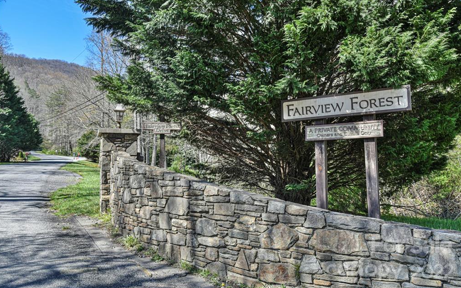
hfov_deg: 58.1
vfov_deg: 38.3
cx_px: 230
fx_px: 415
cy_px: 146
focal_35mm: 33
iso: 400
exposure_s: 1/160
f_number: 6.3
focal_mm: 32
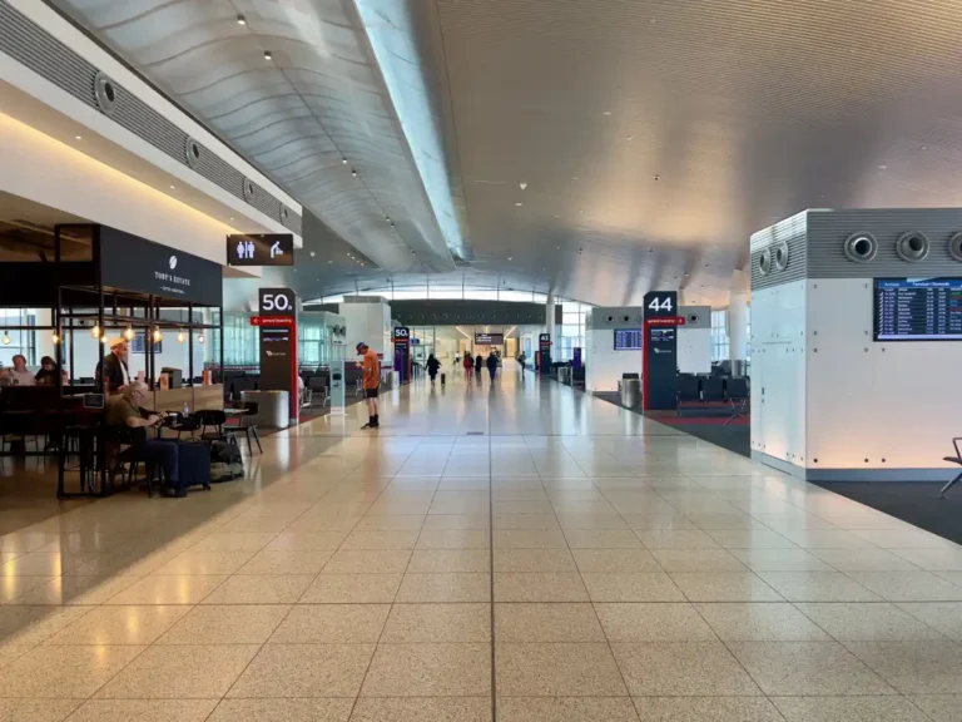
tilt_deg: -1.1
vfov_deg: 53.1
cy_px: 361
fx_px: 723
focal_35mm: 26
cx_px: 481
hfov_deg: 67.3
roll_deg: +0.4
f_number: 1.5
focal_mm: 5.7
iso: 40
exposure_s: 1/61
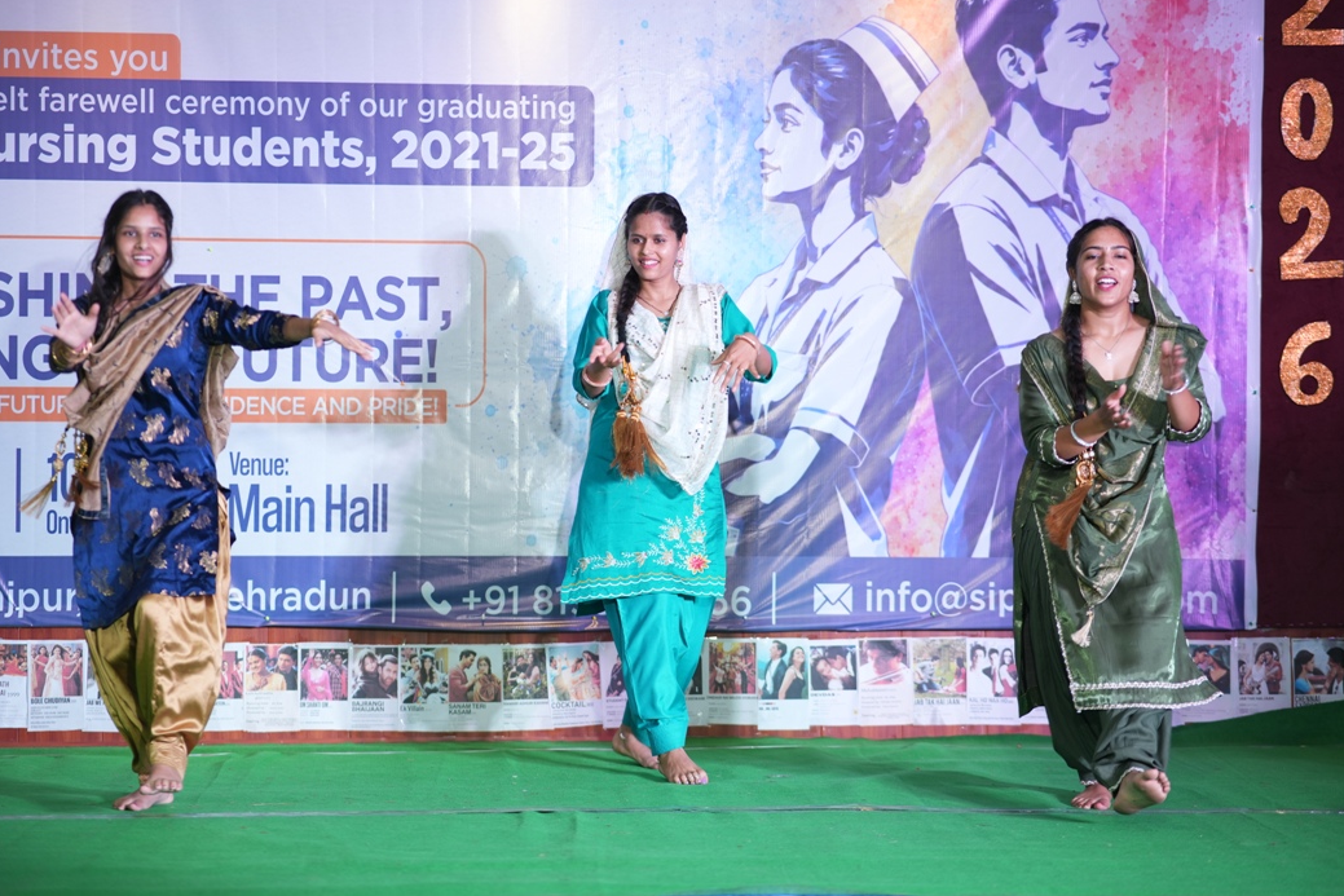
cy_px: 444
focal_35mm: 86
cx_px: 672
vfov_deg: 15.9
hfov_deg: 23.6
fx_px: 3211
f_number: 1.8
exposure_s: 1/160
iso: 250
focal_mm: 85
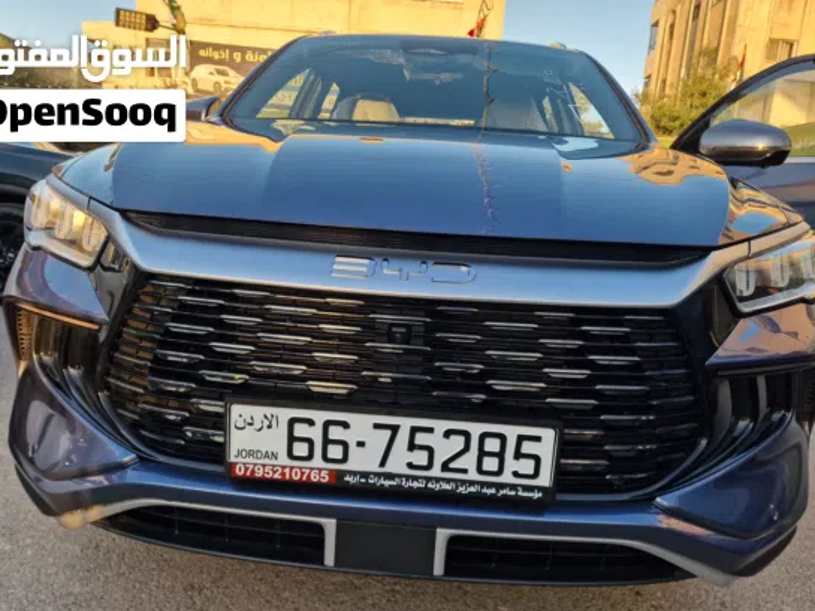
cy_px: 357
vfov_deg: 51.1
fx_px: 636
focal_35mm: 27
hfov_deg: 65.3
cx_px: 411
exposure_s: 1/180
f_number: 1.8
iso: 50
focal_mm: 6.4
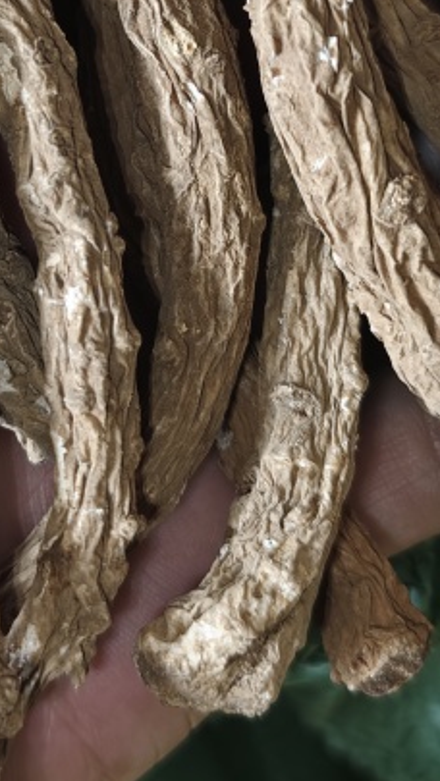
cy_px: 132
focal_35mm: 66
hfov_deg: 18.1
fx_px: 1368
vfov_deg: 30.9
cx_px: 69
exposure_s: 1/100
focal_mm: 5.56
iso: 185
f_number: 1.88
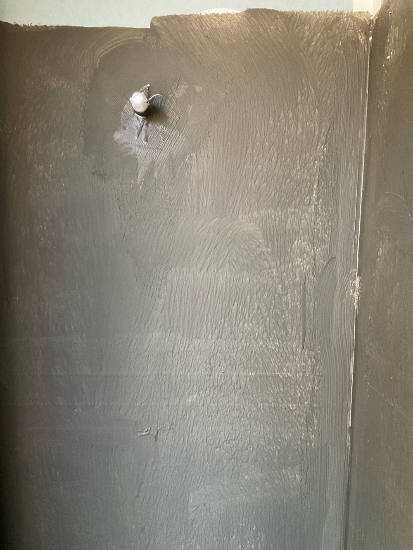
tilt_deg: -7.2
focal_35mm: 29
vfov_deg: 61.7
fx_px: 461
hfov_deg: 48.2
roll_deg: -0.6
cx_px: 206
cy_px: 275
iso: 250
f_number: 1.8
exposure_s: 1/60
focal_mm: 3
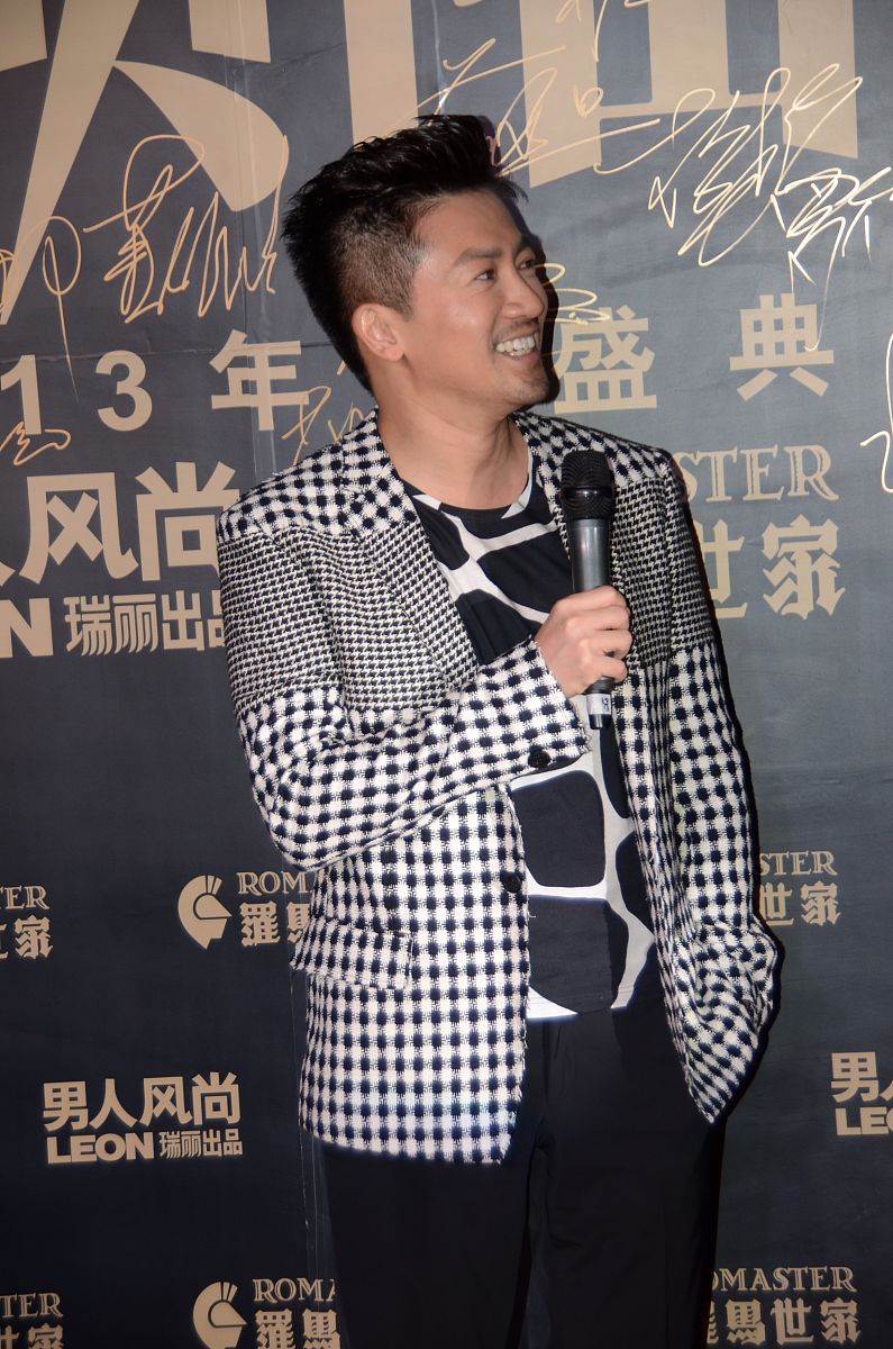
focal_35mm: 117
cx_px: 446
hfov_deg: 11.7
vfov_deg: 17.5
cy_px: 674
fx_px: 4372
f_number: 5.6
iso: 400
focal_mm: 78
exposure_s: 1/160
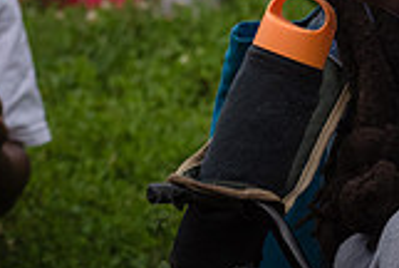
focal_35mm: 456
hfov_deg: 4.5
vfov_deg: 3.0
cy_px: -106
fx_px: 5063
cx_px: 690
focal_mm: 100
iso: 1000
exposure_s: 1/4000
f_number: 5
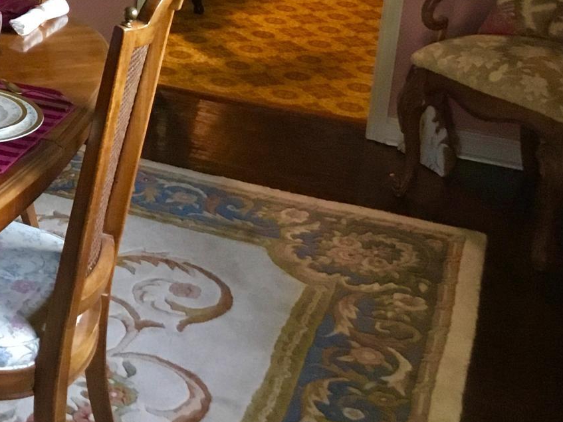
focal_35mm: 75
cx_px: -61
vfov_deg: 18.8
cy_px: -47
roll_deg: -1.7
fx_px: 1220
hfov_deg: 24.2
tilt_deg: -14.7
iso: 200
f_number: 2.4
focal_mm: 3.3
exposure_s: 1/20
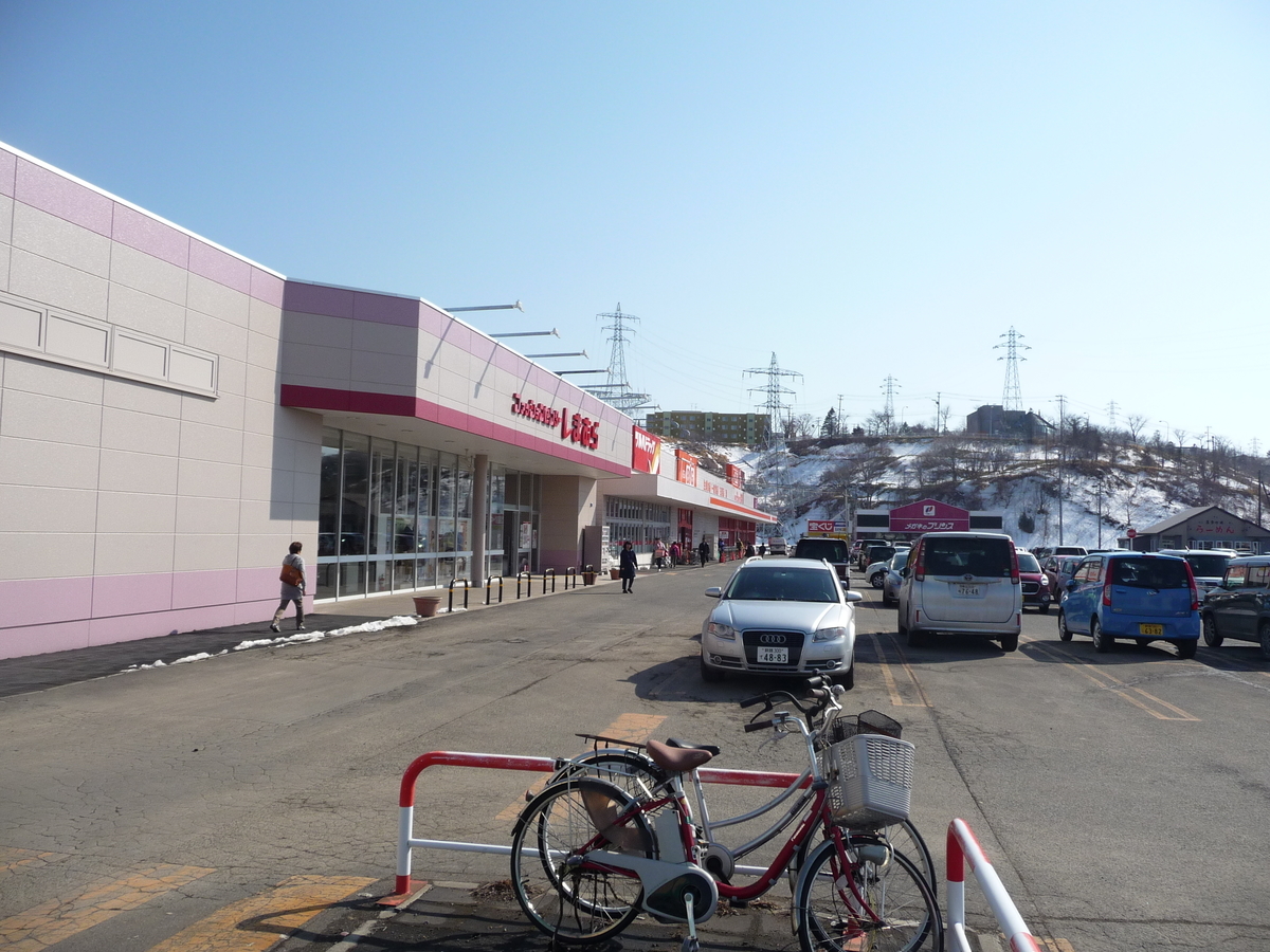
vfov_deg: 49.7
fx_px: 1027
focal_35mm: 28
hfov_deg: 63.4
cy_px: 476
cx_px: 635
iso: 100
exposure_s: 1/320
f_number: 8
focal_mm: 4.7
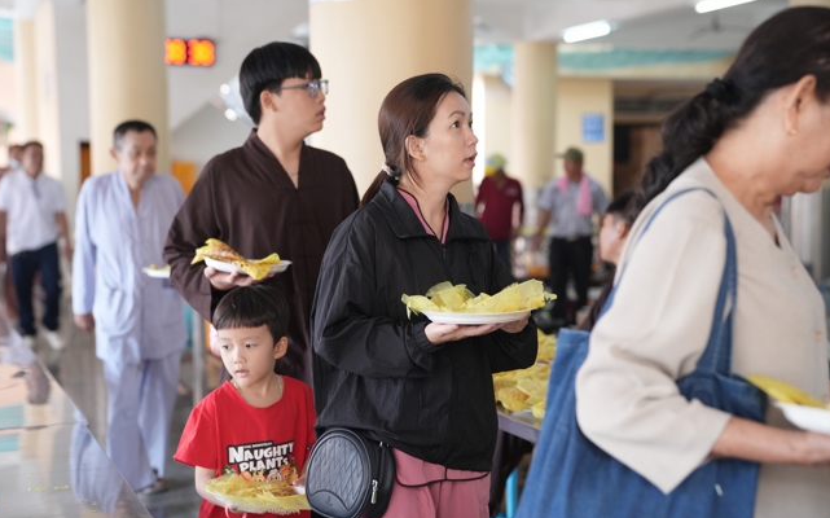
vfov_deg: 21.3
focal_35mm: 61
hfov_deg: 33.5
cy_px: 254
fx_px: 1379
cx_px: 413
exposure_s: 1/200
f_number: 2.8
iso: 1600
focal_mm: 59
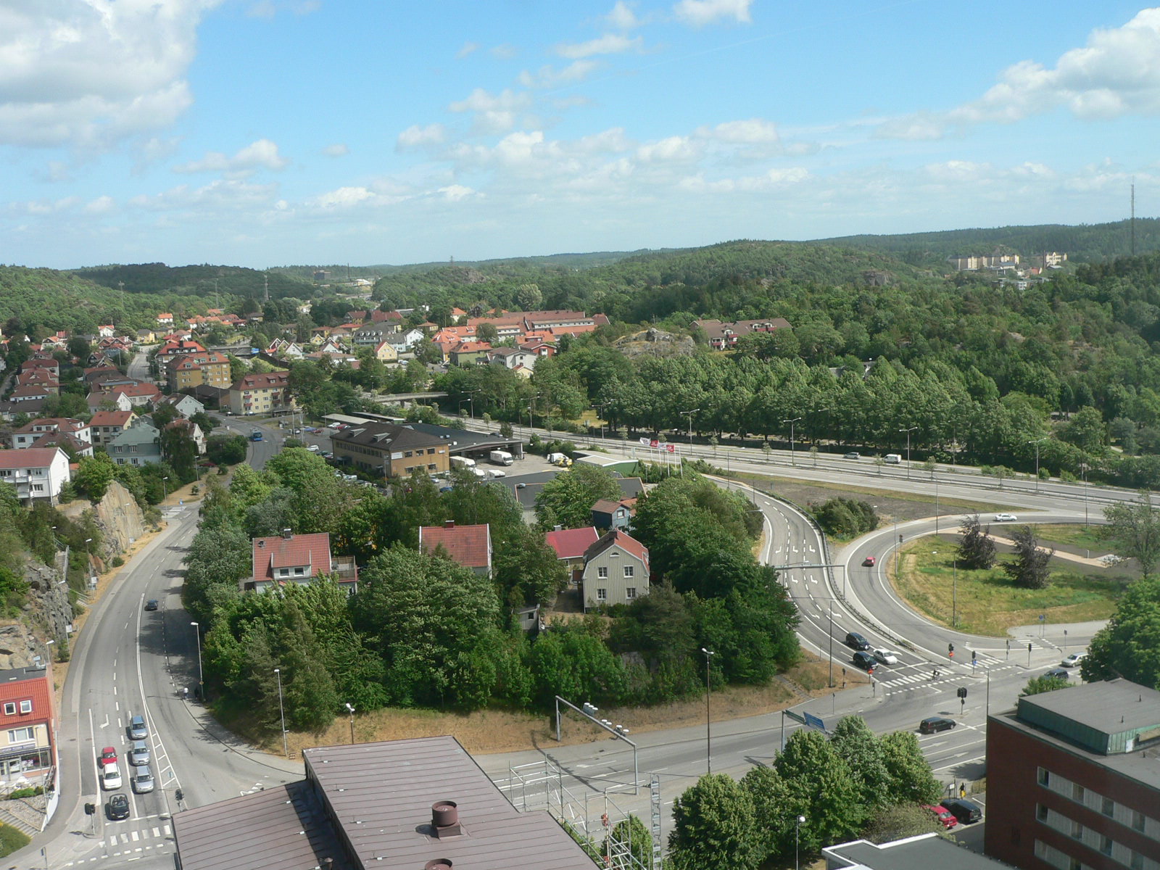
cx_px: 580
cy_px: 435
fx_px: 1206
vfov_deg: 39.7
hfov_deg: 51.4
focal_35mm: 36
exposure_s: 1/400
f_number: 4
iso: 80
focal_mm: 6
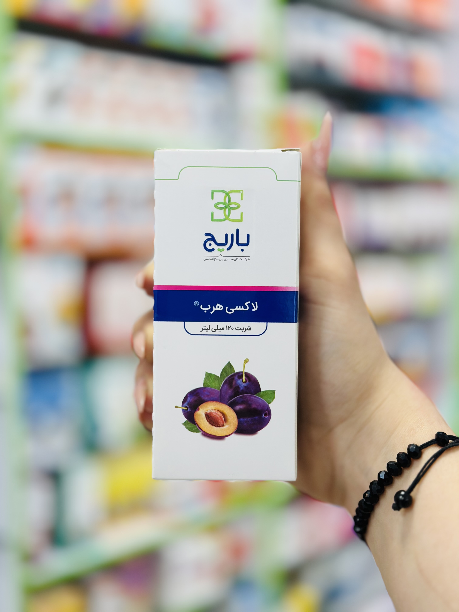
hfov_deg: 30.3
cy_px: 306
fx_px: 849
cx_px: 230
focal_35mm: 48
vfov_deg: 39.7
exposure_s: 1/100
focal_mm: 6.86
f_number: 1.78
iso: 100
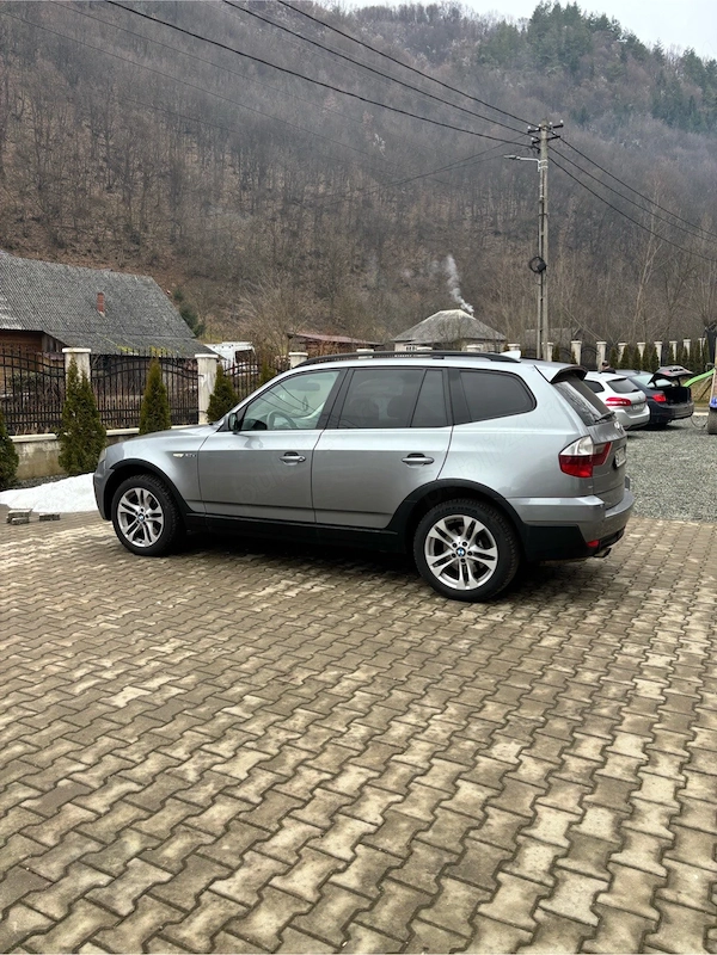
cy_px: 478
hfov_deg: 53.1
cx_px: 358
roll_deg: -0.5
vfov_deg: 67.3
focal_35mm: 26
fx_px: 718
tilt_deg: -7.5
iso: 40
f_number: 1.6
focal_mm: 5.96
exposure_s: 1/121
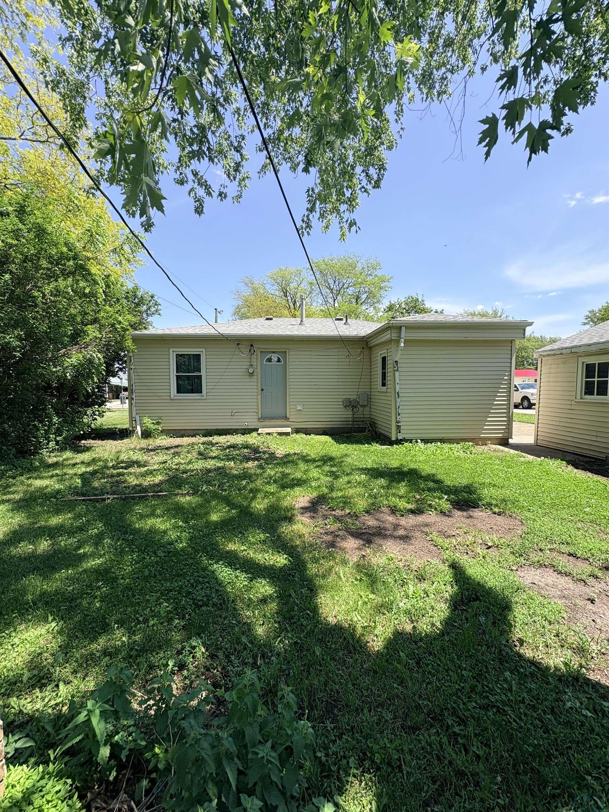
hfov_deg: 85.7
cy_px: 406
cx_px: 304
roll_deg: -0.1
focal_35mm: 14
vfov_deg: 102.1
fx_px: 328
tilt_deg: -1.7
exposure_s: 1/849
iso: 40
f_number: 2.2
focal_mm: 2.22
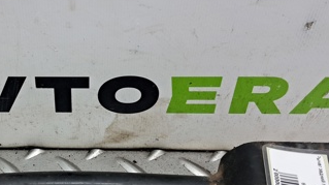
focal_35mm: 59
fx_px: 514
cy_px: 116
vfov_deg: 20.3
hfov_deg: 34.5
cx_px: 71
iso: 100
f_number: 1.8
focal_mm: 4
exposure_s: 1/50
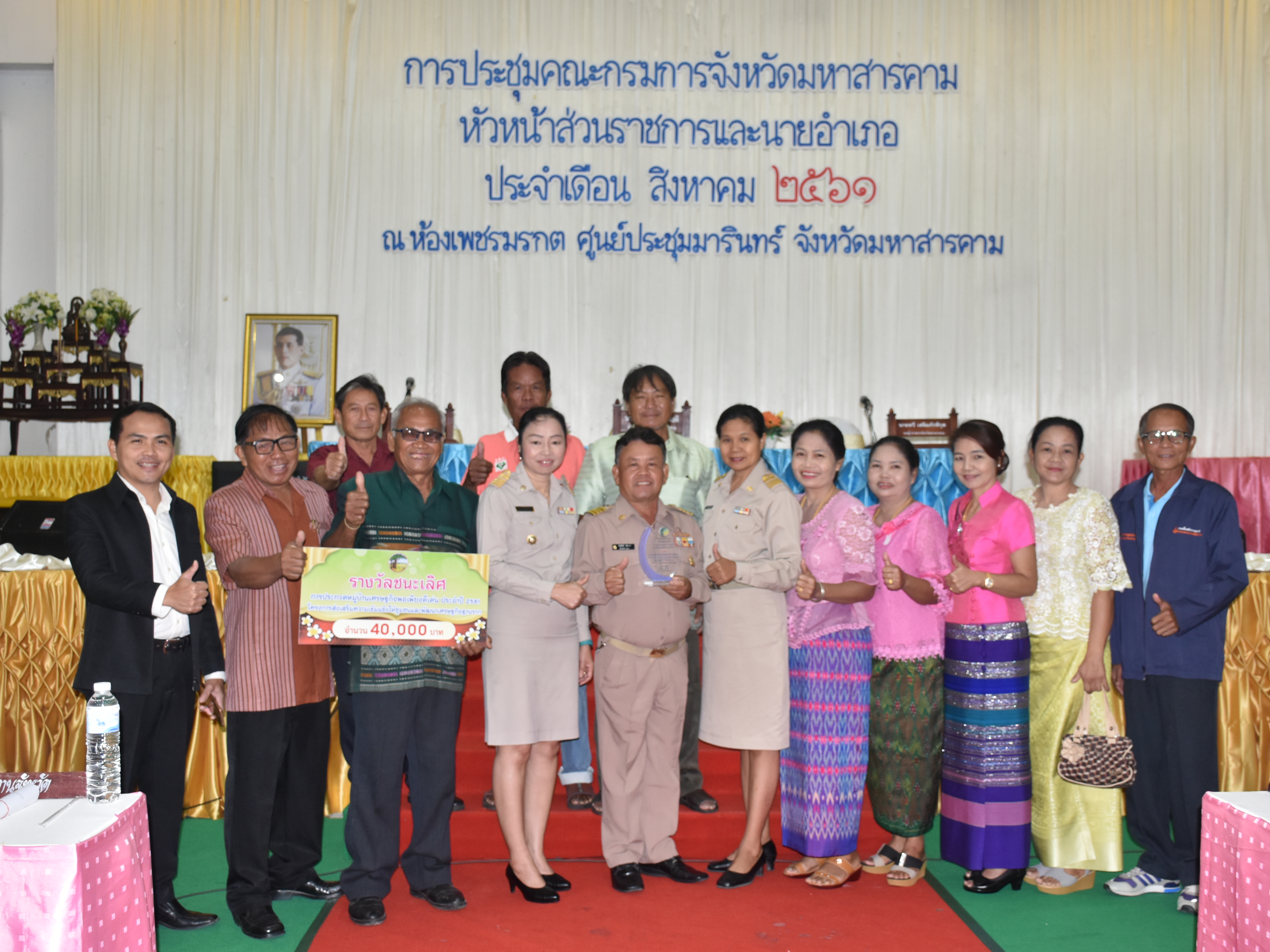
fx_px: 1431
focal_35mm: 39
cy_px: 476
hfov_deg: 47.9
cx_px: 656
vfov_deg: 36.8
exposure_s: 1/60
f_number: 5
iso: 800
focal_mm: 24
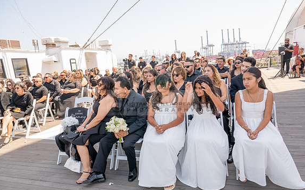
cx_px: 154
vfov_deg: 49.2
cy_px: 102
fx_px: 208
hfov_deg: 72.5
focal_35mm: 25
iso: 200
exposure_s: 1/160
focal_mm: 24
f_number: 8
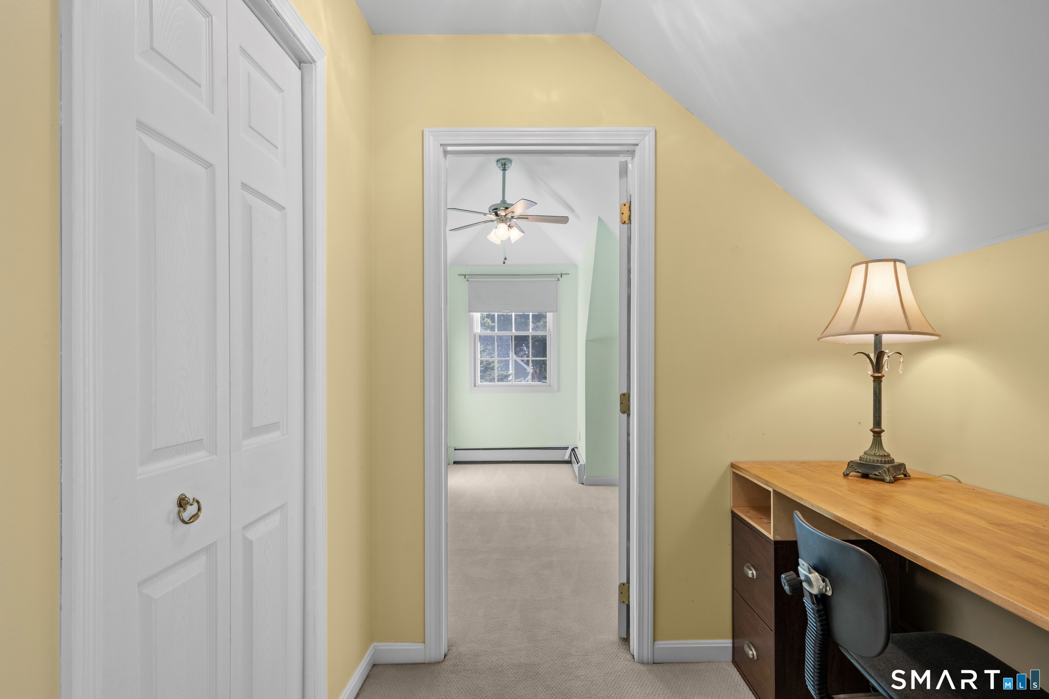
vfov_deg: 67.4
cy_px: 350
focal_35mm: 18
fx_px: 524
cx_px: 524
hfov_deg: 90.0
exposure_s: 1/3
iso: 400
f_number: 9
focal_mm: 18
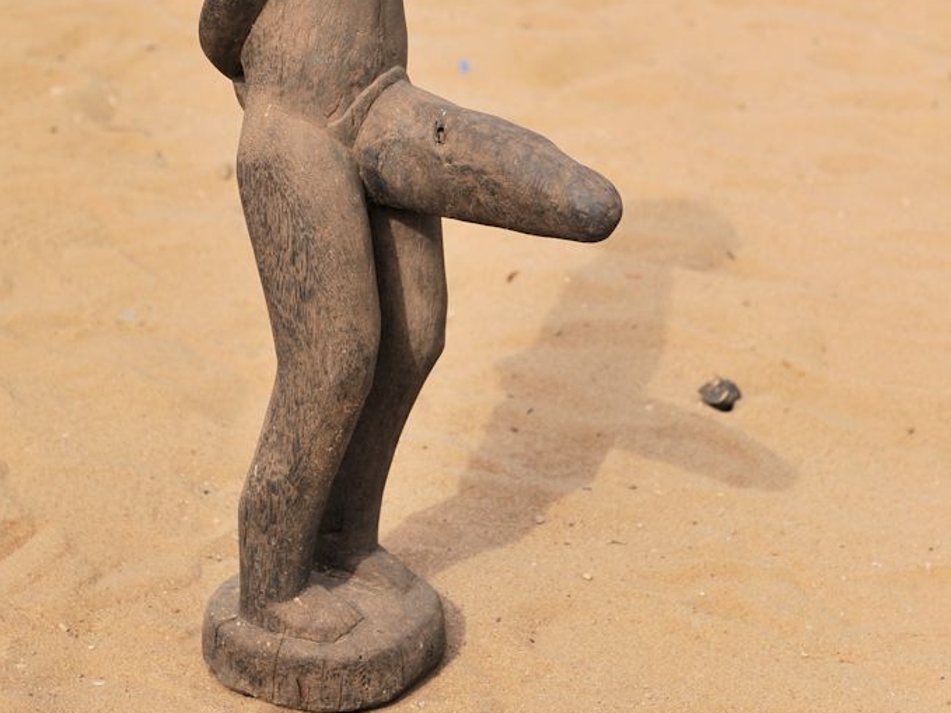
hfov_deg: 33.2
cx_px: 476
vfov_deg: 24.6
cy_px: 94
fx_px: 1593
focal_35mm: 58
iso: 320
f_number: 4
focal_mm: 40
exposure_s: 1/2500
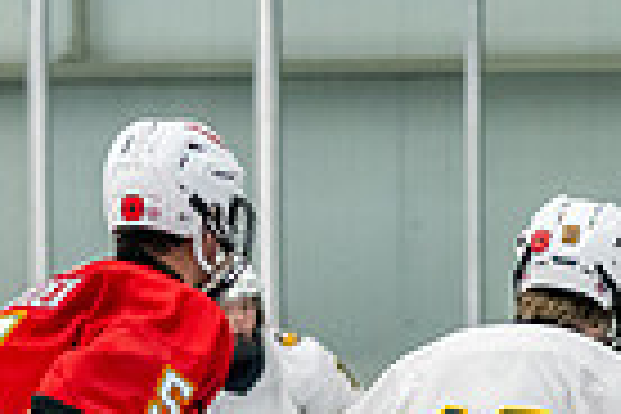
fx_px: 6554
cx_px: 697
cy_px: 788
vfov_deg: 3.6
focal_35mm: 380
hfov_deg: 5.4
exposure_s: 1/800
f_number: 2.8
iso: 3200
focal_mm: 86
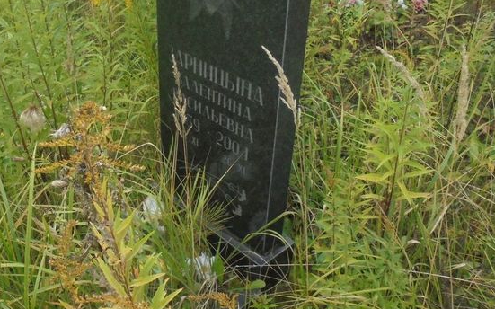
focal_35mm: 40
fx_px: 539
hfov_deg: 48.2
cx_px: 154
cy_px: 126
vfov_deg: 31.9
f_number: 3.5
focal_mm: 4.6
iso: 160
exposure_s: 1/250
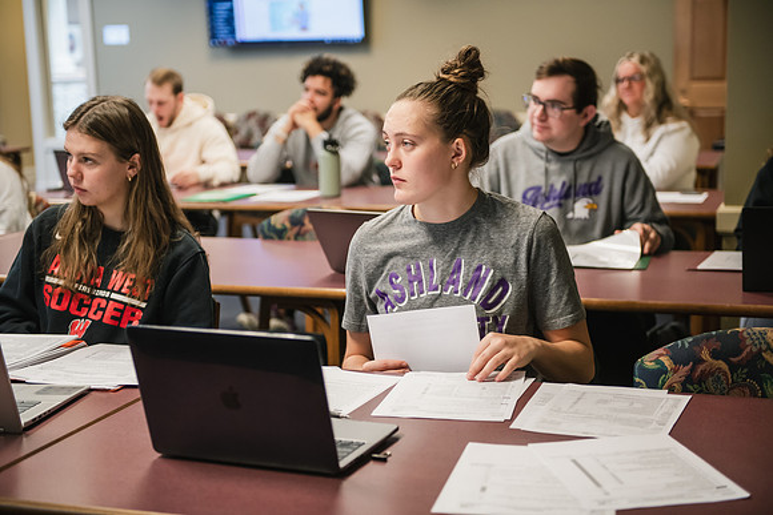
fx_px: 1246
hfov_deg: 34.5
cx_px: 386
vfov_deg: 23.4
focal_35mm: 58
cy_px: 258
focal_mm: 58
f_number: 2.8
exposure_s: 1/125
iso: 1250
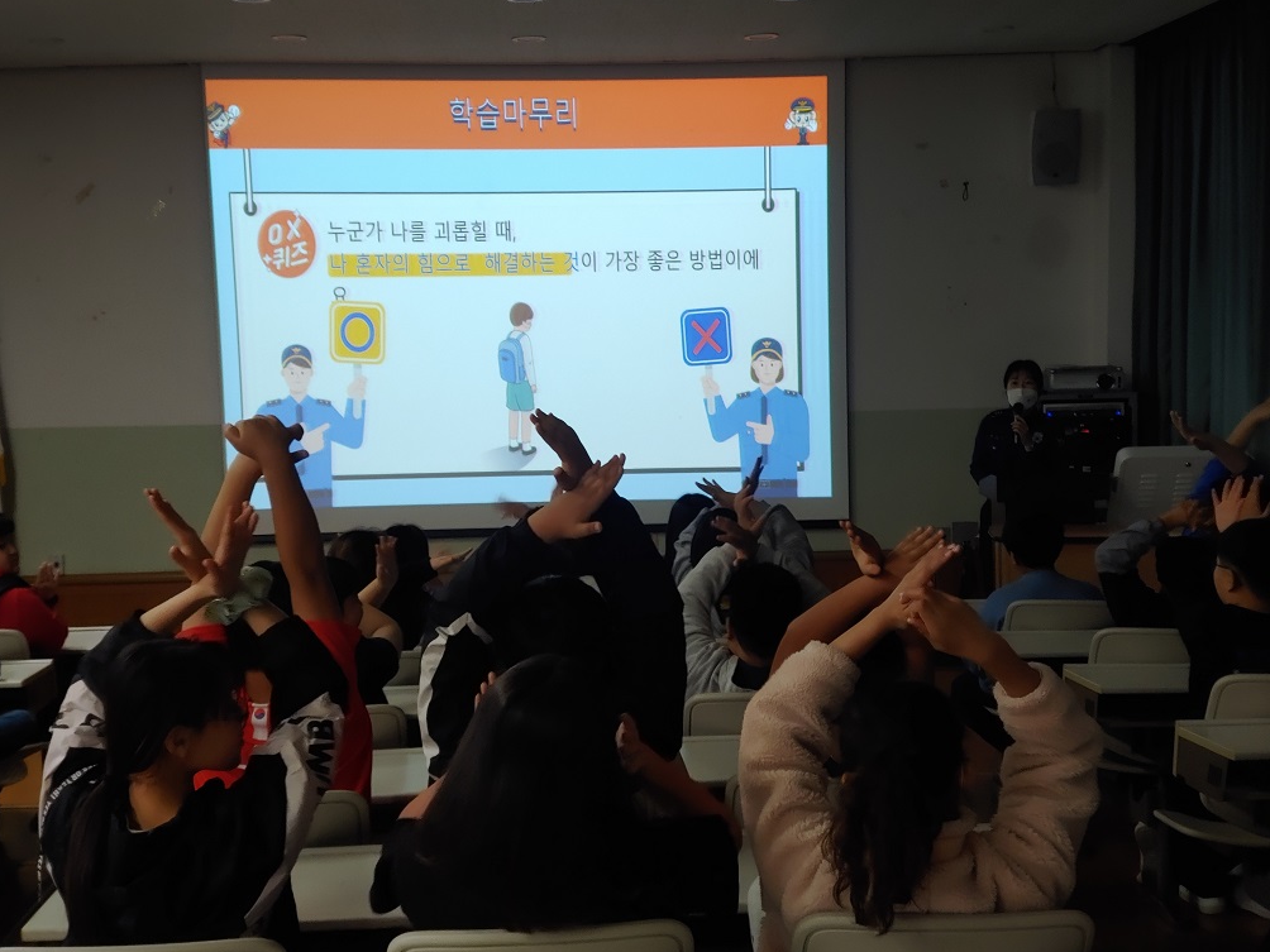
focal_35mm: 51
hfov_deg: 37.5
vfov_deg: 28.6
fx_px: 1871
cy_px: 470
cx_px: 643
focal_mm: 5.88
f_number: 2.4
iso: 300
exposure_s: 1/60
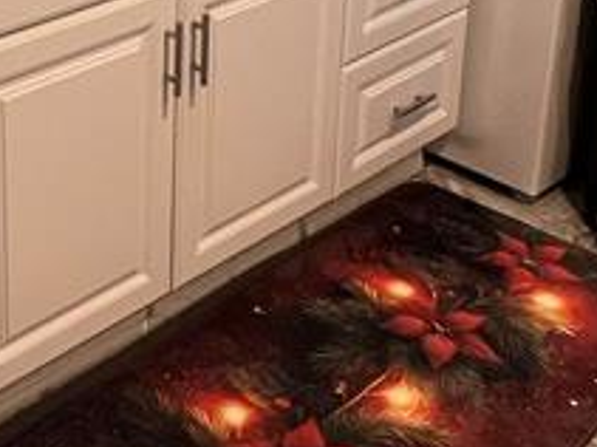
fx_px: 1086
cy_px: -110
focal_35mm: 63
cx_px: 23
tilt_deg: -16.5
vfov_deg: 21.4
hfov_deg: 29.1
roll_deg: +0.9
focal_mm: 1.57
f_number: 1.8
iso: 250
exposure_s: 1/60
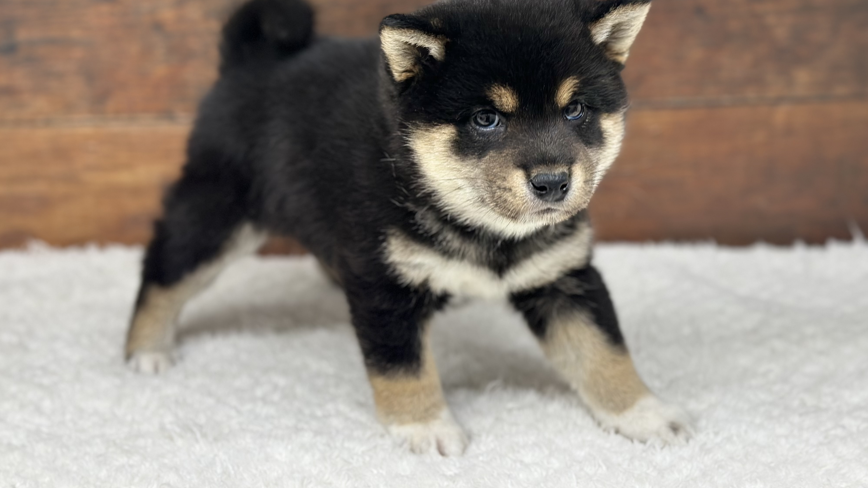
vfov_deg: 22.6
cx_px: 432
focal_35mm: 53
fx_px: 1220
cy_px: 183
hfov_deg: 39.2
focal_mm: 6.86
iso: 125
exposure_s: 1/108
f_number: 1.78
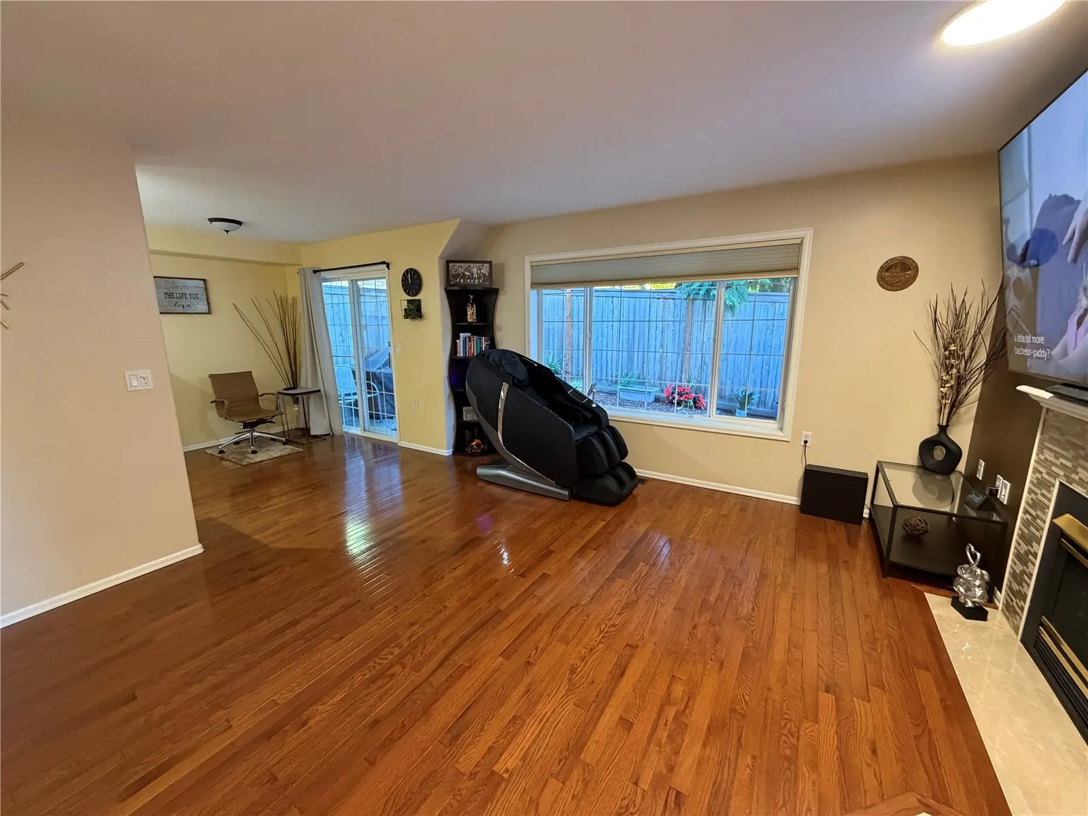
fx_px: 440
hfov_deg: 102.1
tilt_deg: -10.9
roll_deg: +0.6
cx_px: 544
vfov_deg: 85.7
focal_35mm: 14
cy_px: 408
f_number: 2.2
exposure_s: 1/60
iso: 500
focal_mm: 2.22
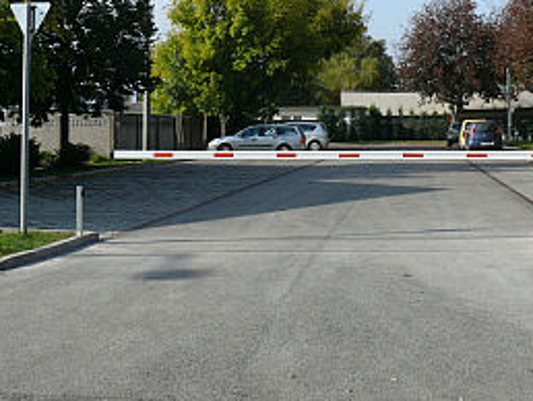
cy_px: 58
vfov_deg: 23.6
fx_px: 940
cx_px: 326
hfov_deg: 31.5
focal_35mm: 61
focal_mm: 7.4
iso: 100
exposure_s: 1/500
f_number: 5.6
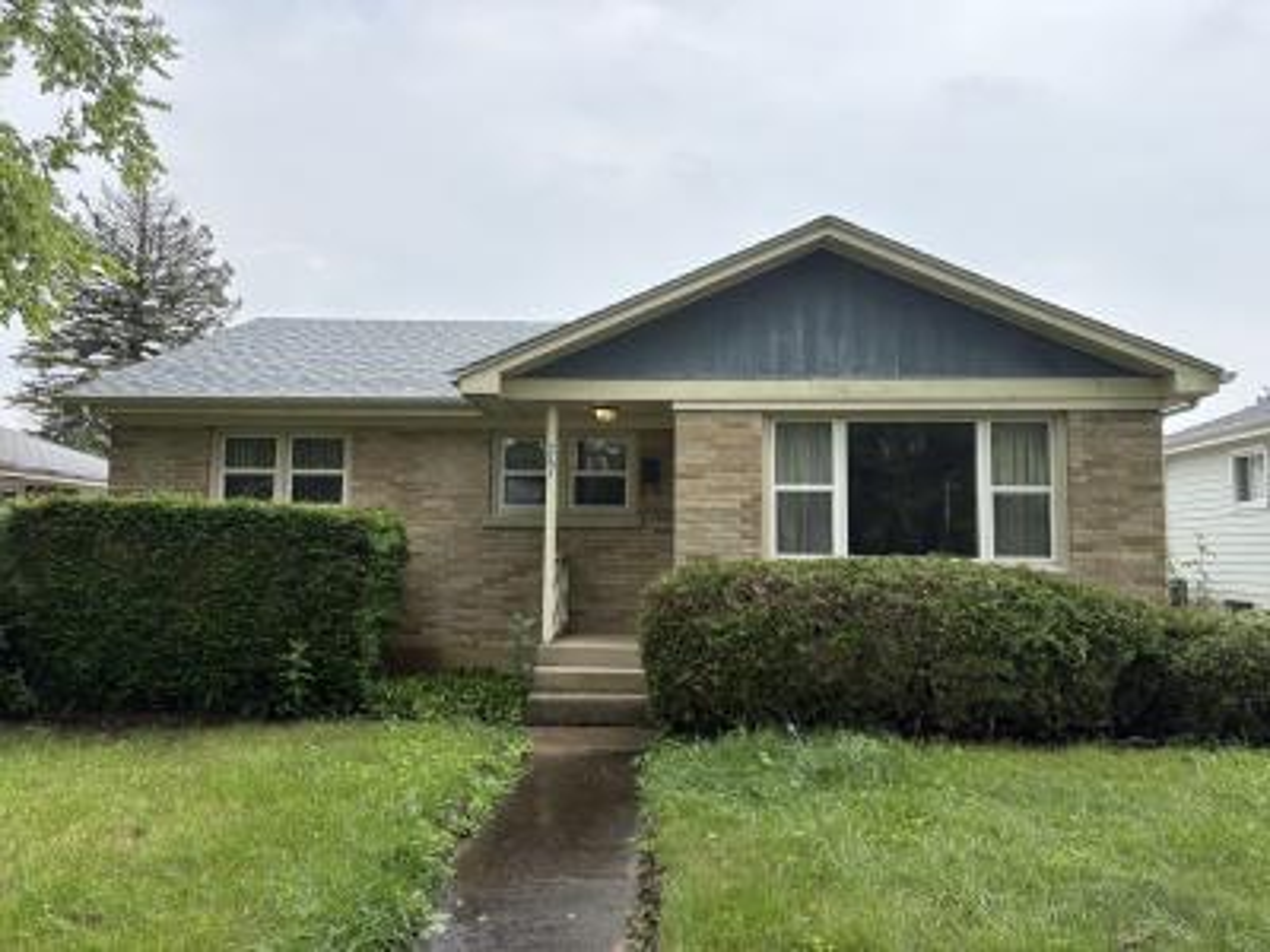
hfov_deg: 67.3
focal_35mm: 26
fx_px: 954
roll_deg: -0.4
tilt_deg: +5.0
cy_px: 476
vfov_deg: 53.1
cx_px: 635
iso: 50
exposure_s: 1/1311
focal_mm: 5.96
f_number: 1.6
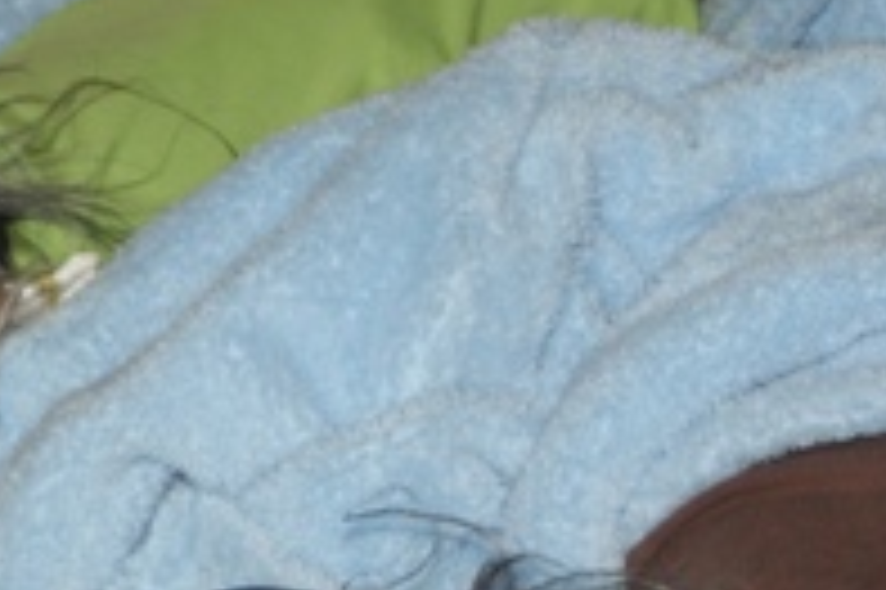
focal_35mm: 220
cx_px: 40
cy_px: 403
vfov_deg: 6.2
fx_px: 5401
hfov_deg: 9.3
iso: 400
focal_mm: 45
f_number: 5.6
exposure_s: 1/80
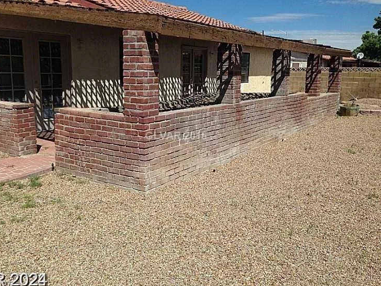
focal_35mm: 36
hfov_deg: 51.3
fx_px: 396
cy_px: 136
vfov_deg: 39.7
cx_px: 177
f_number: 2.4
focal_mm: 4.12
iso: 50
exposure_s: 1/3195
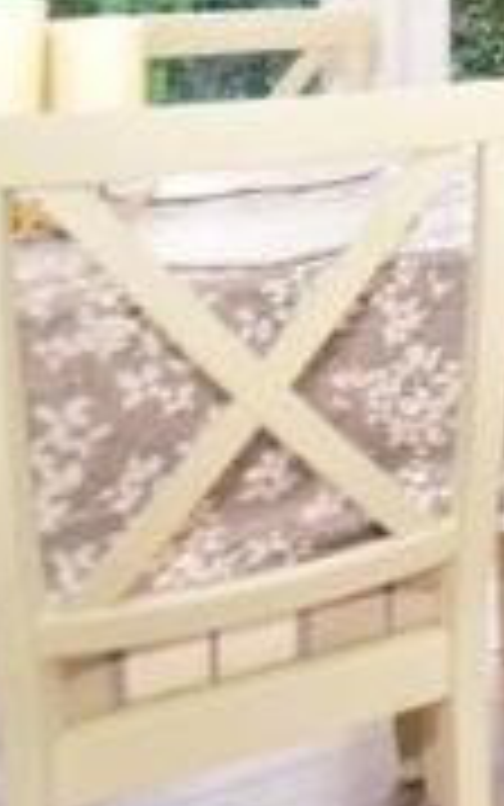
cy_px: -142
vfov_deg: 31.0
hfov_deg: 14.0
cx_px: 1269
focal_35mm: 56
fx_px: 1230
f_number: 5
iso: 200
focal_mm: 10
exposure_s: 1/13
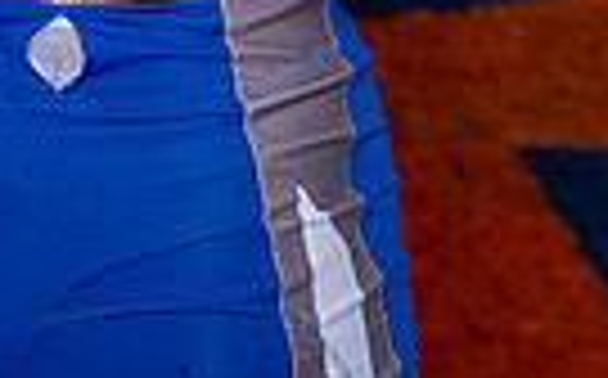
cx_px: -14
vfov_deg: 6.9
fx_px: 2929
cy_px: -608
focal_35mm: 177
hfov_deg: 11.7
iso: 100
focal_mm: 52
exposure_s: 1/250
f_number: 5.6
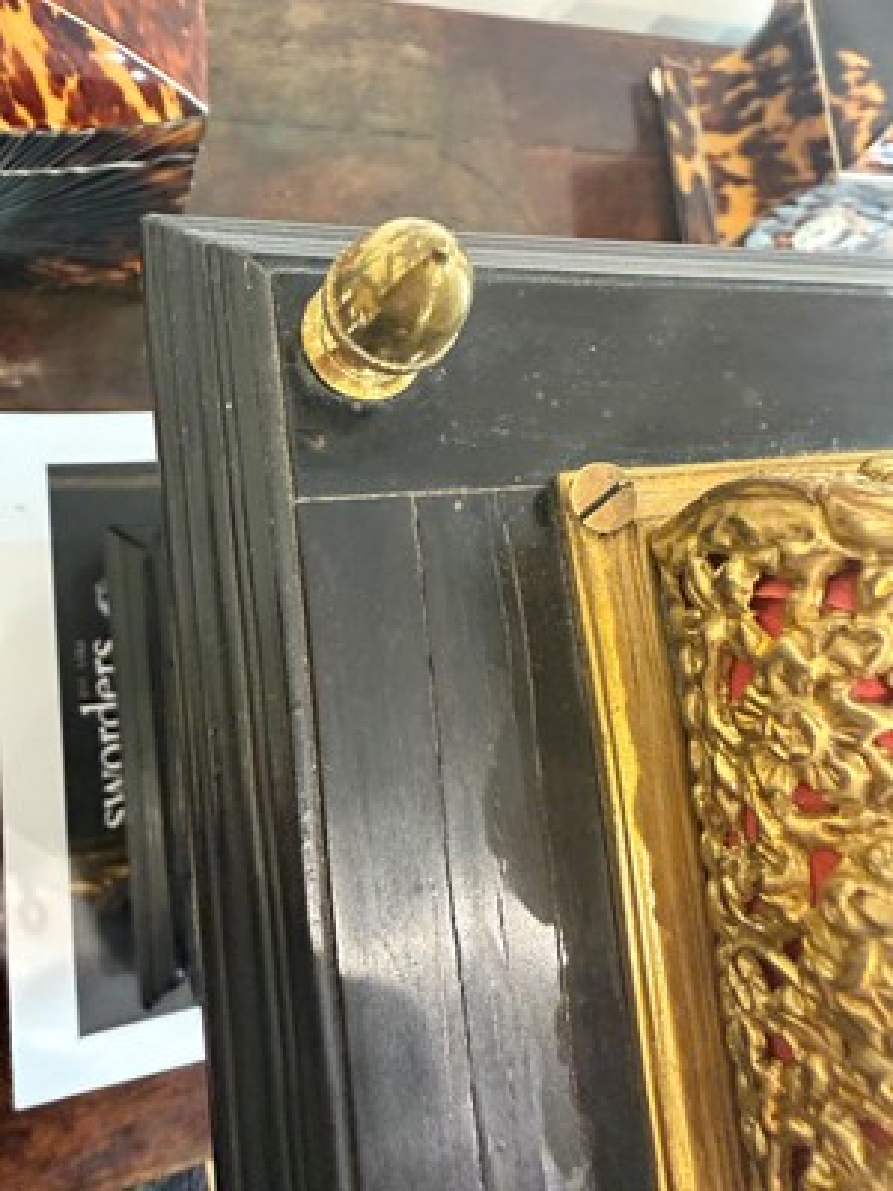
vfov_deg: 67.3
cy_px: 596
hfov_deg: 53.1
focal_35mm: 26
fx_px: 894
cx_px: 446
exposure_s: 1/50
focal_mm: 2.22
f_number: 2.2
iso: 800
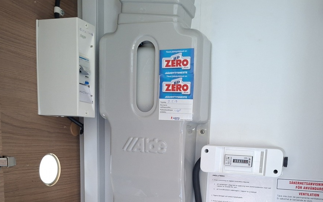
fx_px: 352
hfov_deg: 49.2
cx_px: 179
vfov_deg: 30.1
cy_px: 195
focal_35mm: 40
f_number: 1.8
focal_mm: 5.54
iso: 1000
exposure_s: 1/20
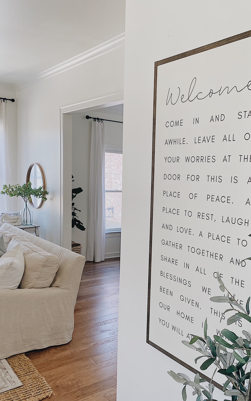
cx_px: 172
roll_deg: -3.4
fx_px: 350
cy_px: 227
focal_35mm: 32
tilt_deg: -6.9
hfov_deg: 38.9
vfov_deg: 59.4
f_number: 1.8
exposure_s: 1/121
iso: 125
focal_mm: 4.25
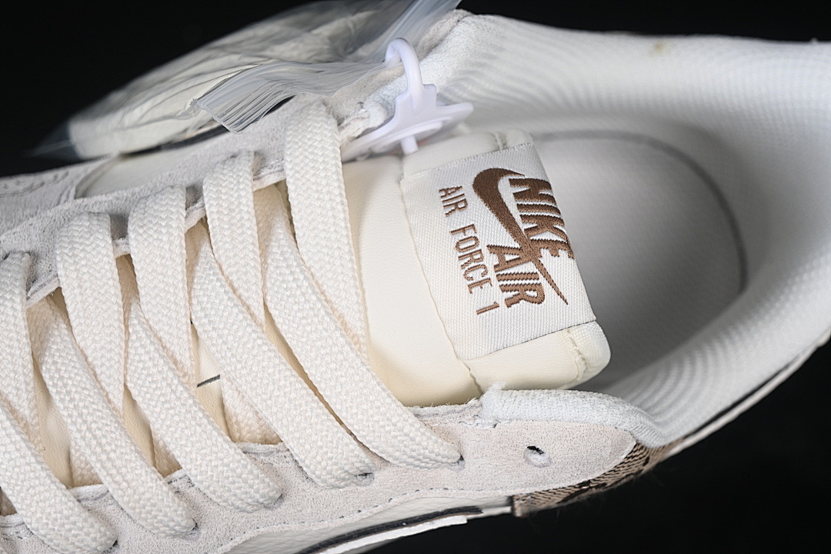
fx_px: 1731
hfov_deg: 27.0
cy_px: 277
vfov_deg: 18.2
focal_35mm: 75
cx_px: 416
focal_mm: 50
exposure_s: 1/80
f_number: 7.1
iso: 160
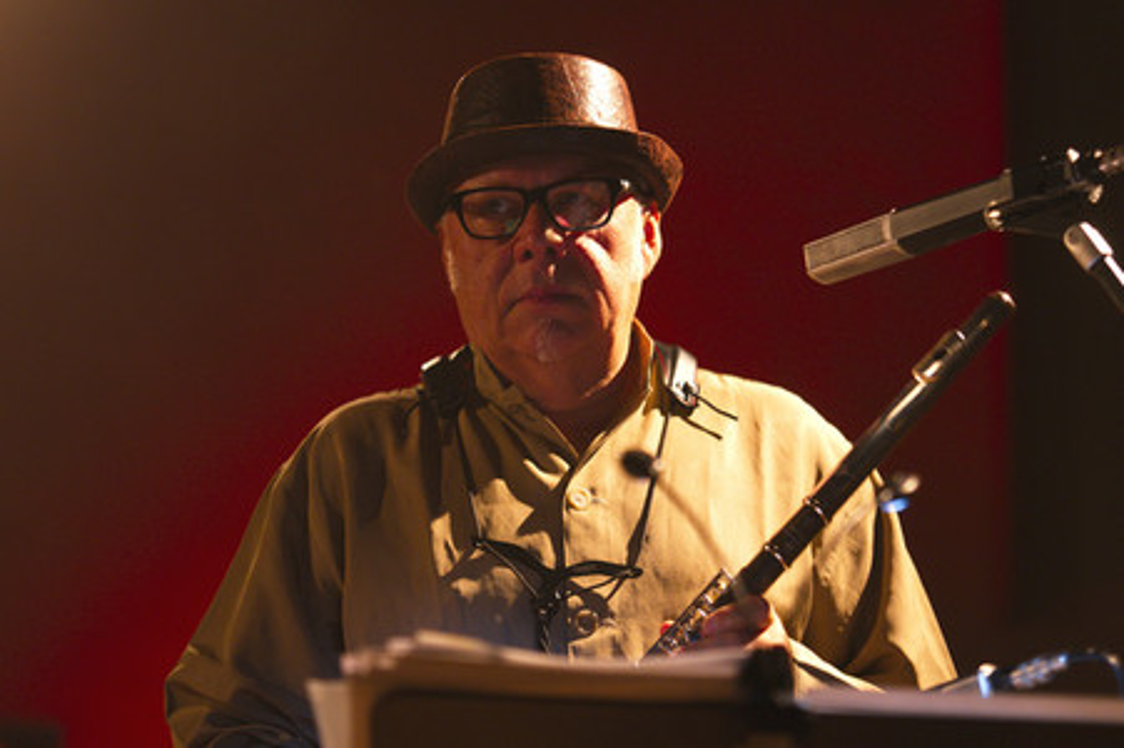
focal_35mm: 78
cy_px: 374
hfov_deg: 26.0
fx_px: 2433
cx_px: 562
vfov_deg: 17.5
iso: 3200
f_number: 2.8
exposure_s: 1/80
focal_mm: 78
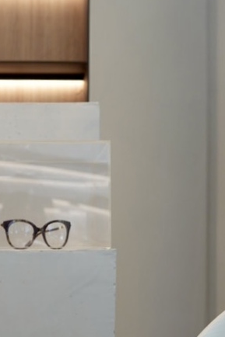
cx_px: 47
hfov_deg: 11.3
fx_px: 1135
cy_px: 223
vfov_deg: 16.9
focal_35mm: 121
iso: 400
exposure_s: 1/50
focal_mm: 35
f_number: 4
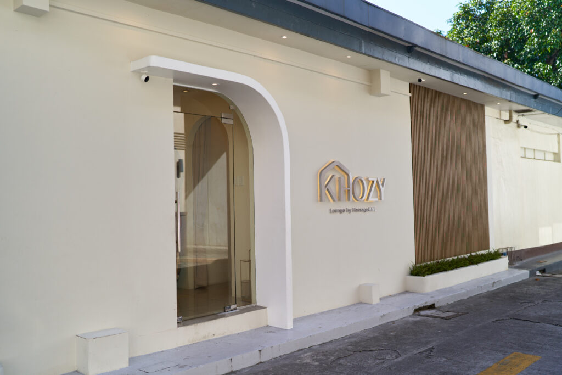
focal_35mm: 35
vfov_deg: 37.9
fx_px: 546
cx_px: 281
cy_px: 188
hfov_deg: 54.4
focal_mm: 35
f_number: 1.4
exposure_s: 1/3200
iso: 80
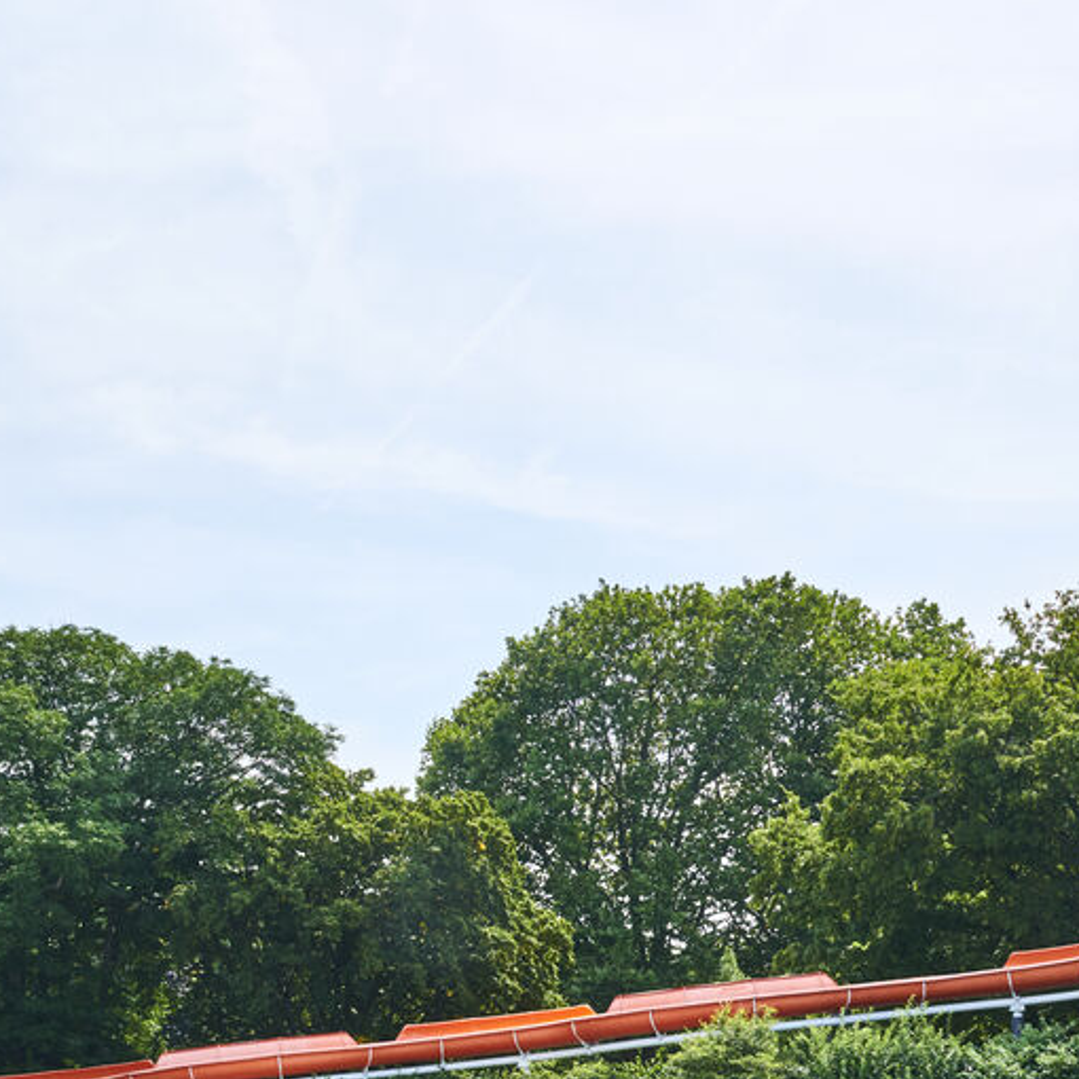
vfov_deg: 25.6
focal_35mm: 64
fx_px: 2257
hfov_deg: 25.8
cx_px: 57
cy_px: 1076
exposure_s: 1/250
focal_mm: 24
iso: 320
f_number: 11
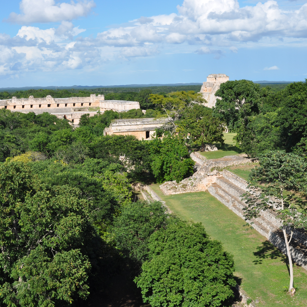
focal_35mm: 54
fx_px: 542
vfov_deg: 31.6
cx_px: 133
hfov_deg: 31.6
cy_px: 154
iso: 200
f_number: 9
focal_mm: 28
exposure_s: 1/320
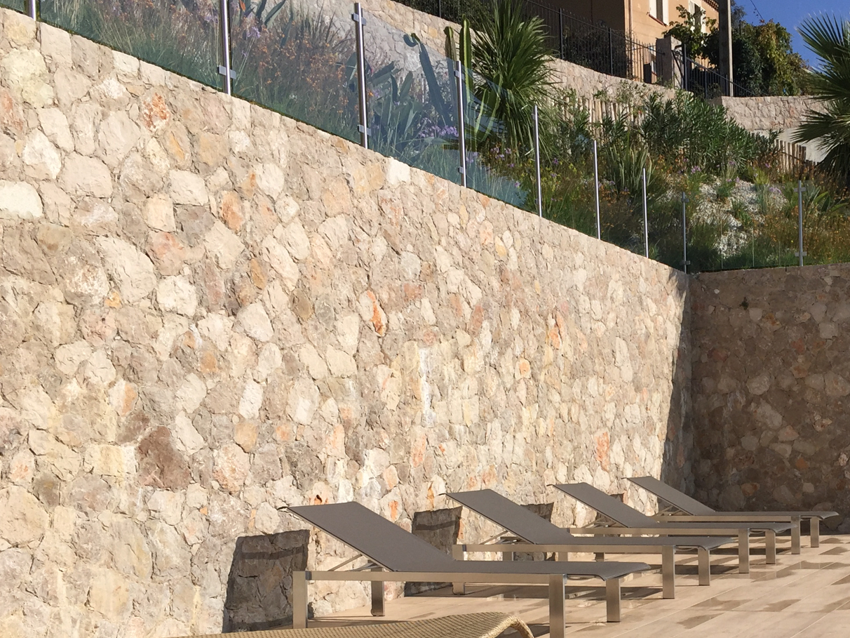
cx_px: 703
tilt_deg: -2.0
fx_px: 1203
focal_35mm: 49
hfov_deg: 37.3
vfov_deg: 29.2
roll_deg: +1.2
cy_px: 486
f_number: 2.2
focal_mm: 4.15
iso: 32
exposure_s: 1/3597
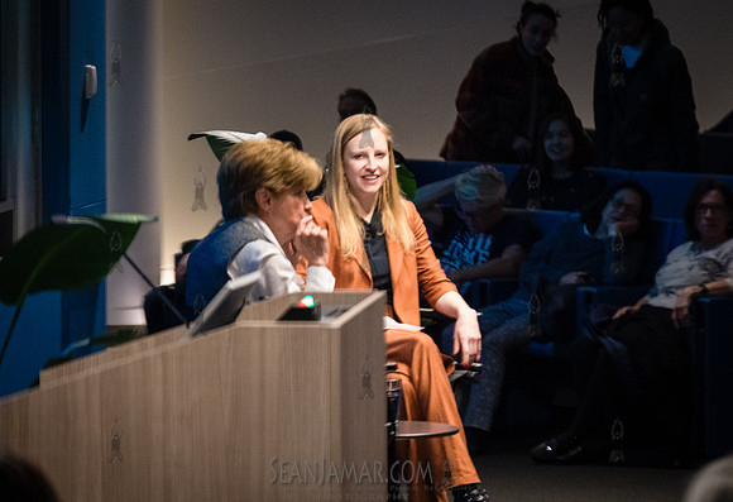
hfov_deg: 10.5
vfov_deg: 7.2
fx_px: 3990
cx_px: 366
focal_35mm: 194
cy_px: 188
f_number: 3.5
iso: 8000
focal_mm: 150
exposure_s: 1/160
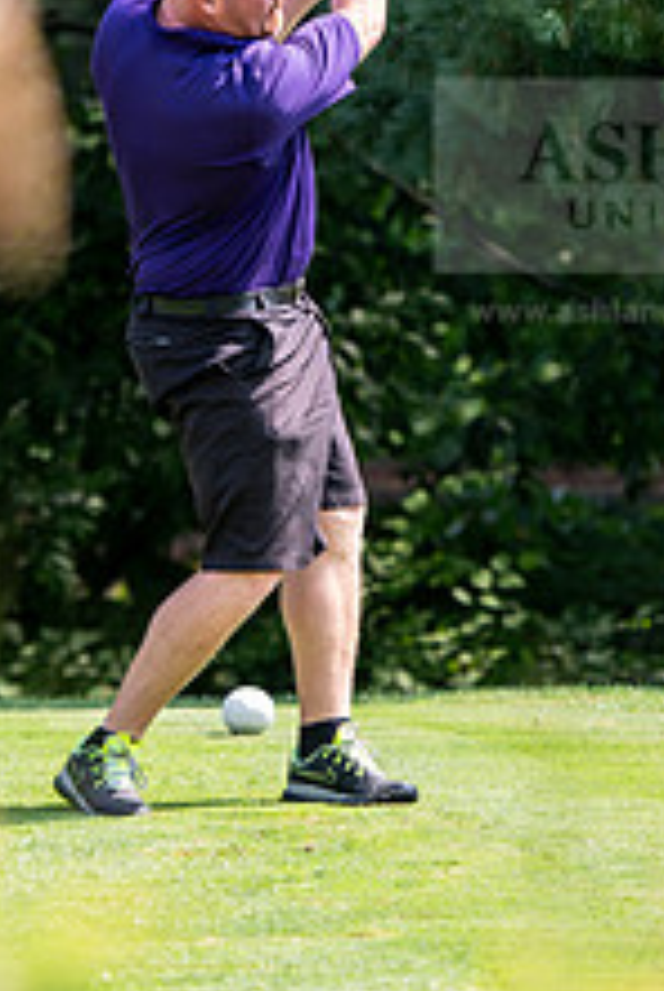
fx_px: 6729
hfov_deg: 5.6
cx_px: 363
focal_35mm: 244
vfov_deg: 8.4
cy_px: 359
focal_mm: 120
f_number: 3.2
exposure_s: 1/1250
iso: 320
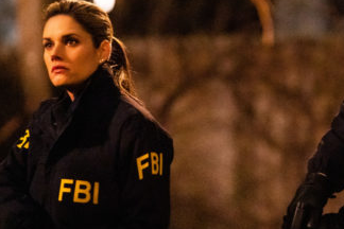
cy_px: 110
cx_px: 287
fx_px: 1825
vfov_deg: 7.2
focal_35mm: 191
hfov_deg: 10.7
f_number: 1.6
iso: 12800
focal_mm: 105
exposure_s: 1/250
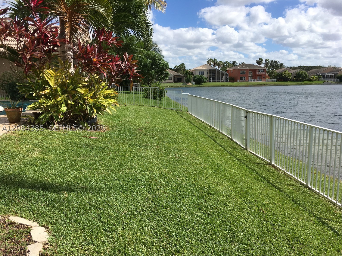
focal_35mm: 29
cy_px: 128
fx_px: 287
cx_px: 171
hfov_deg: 61.7
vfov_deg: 48.2
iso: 25
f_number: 2.2
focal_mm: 4.15
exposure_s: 1/2331
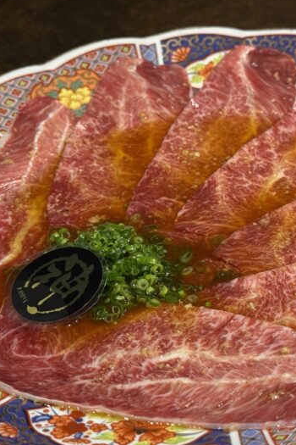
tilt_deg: -39.3
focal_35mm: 73
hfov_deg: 18.6
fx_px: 900
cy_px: 231
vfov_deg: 27.7
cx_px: 192
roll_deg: +6.9
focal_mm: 6.76
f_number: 1.78
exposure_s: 1/60
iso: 125
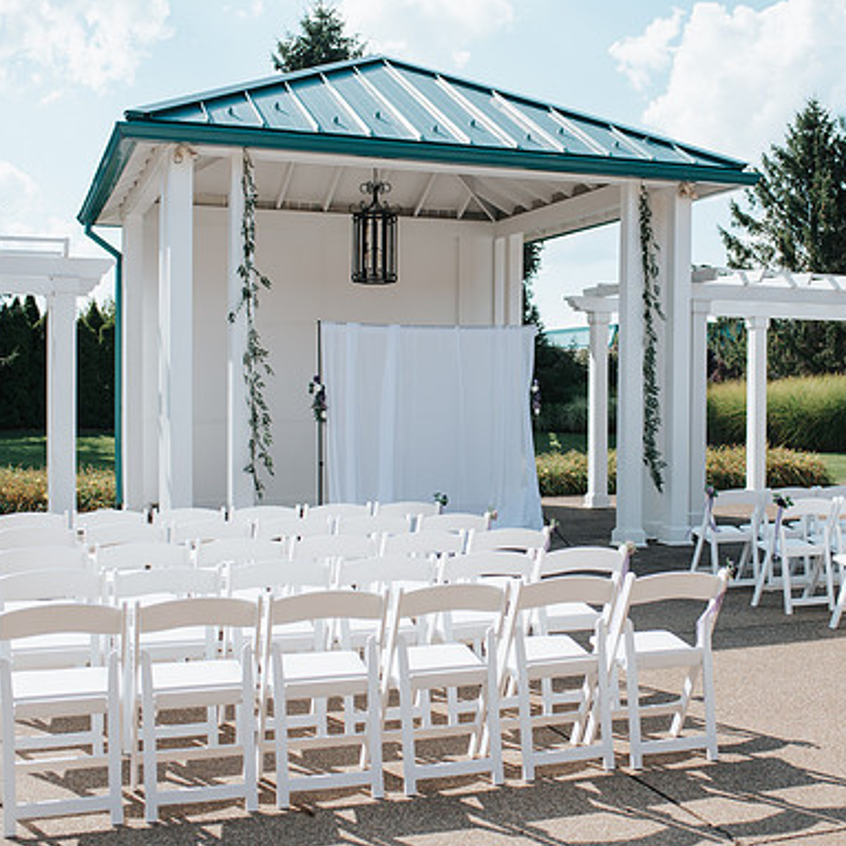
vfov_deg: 37.6
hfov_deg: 37.5
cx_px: 493
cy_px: 425
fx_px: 1244
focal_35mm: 45
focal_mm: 35
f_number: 3.2
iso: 100
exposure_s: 1/1250
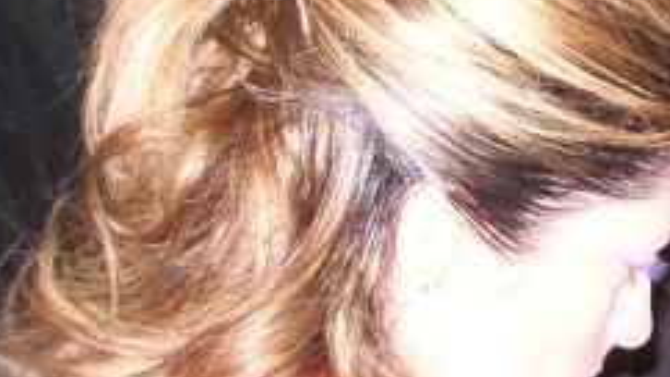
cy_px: -11
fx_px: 2238
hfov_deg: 15.6
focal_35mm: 126
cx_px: 1027
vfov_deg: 9.5
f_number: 2.6
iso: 200
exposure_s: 1/15
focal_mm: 5.8
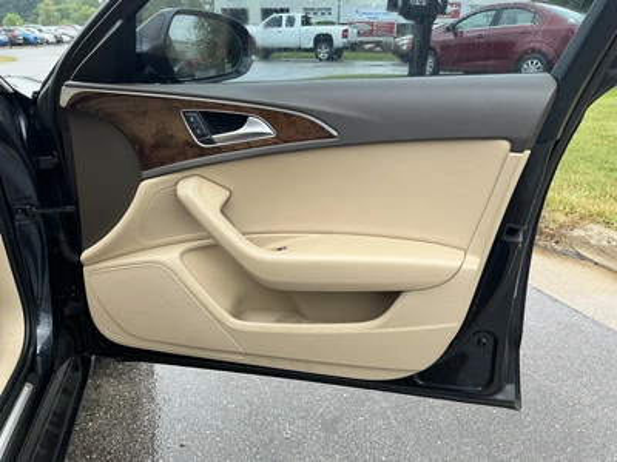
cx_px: 308
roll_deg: -0.2
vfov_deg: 49.7
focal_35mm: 28
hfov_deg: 63.4
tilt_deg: -21.0
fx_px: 499
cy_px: 231
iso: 20
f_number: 1.8
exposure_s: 1/205
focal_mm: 3
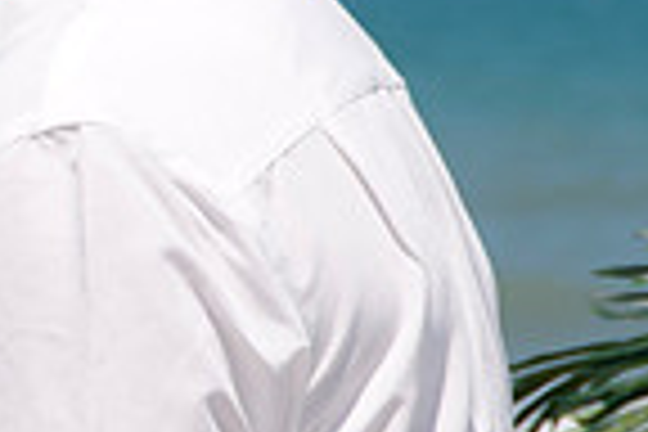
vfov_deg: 1.5
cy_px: 223
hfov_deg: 2.3
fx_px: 16307
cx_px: -374
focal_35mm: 906
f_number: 13
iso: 100
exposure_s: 1/250
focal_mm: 150
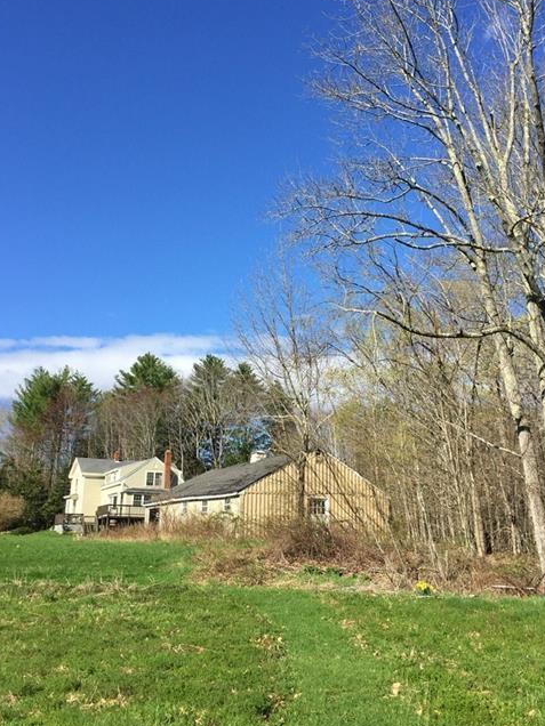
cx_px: 302
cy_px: 348
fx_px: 735
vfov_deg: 52.6
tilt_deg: +17.6
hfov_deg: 40.6
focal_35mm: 35
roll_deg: -0.7
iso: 32
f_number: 2.2
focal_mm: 4.15
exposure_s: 1/1412
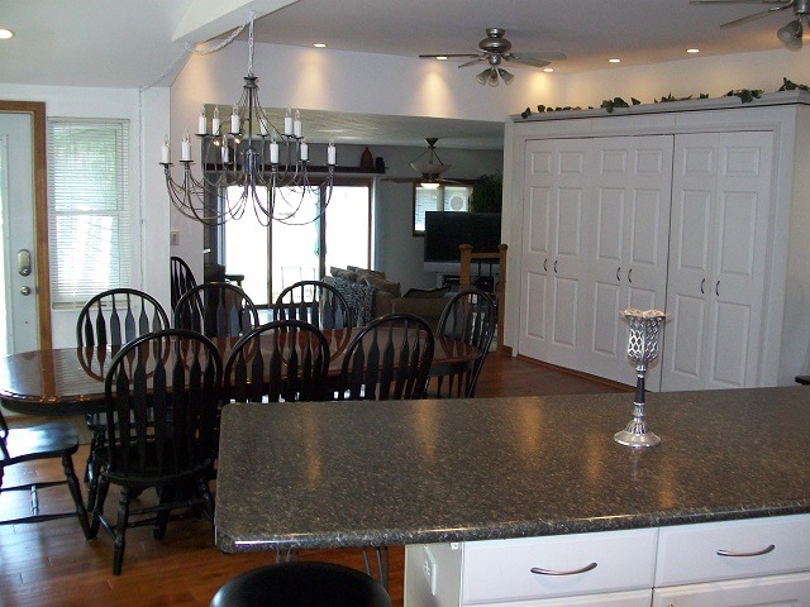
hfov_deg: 51.4
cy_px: 304
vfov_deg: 39.7
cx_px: 405
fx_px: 842
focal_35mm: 36
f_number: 2.7
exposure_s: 1/60
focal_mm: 6
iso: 160
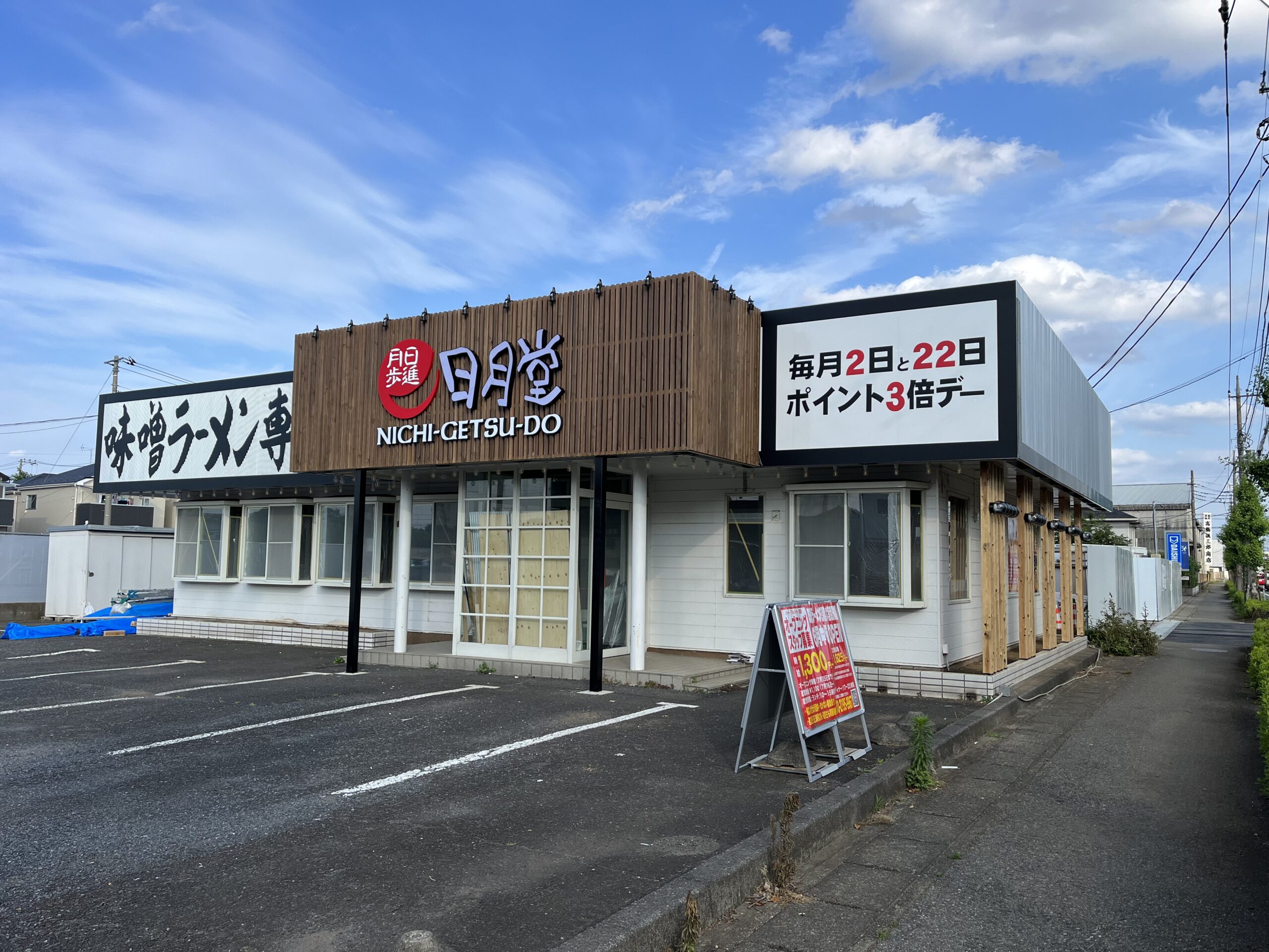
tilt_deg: +4.6
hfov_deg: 67.3
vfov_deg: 53.1
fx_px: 953
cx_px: 634
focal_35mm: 26
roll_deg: -0.8
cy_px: 476
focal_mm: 5.1
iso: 50
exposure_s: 1/2571
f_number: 1.6
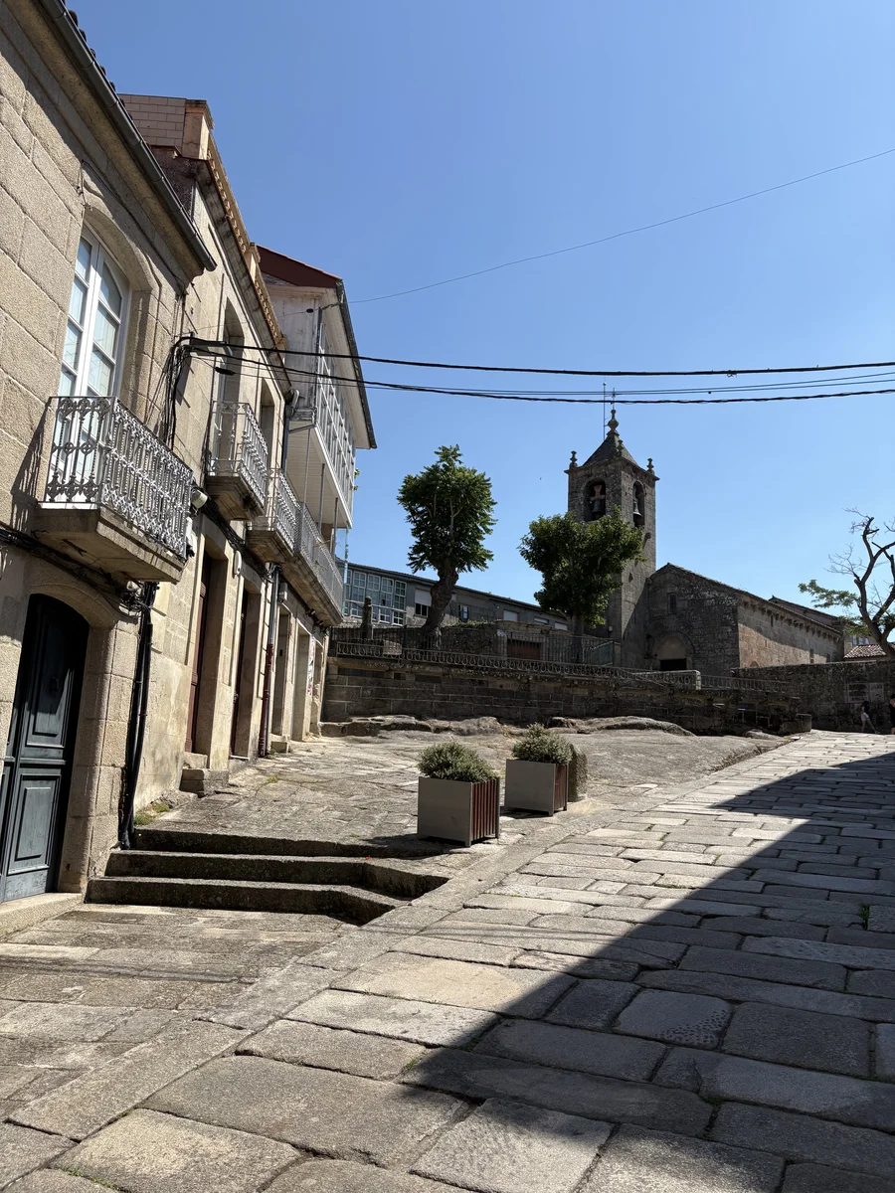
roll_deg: -2.8
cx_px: 448
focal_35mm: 26
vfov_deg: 67.3
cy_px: 596
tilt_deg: +11.5
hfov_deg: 53.1
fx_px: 896
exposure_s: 1/4065
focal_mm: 5.96
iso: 50
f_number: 1.6
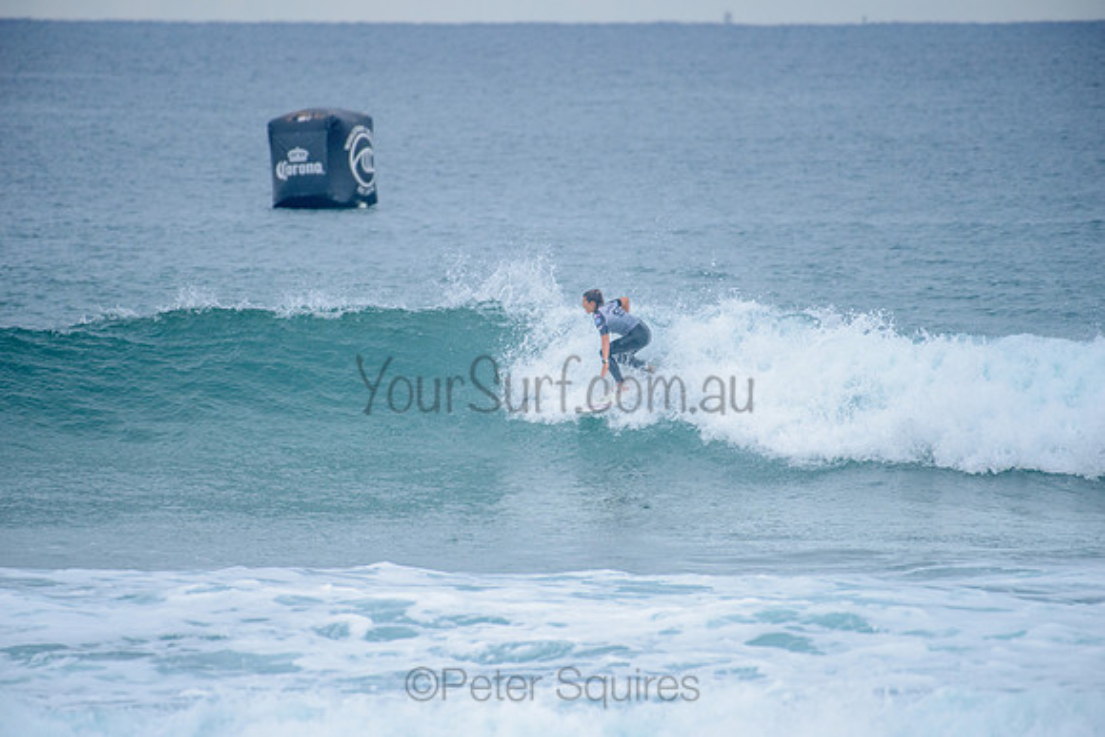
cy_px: 368
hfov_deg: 4.0
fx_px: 15717
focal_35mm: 512
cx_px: 552
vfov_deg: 2.7
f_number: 5.6
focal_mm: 500
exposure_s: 1/2000
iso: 640
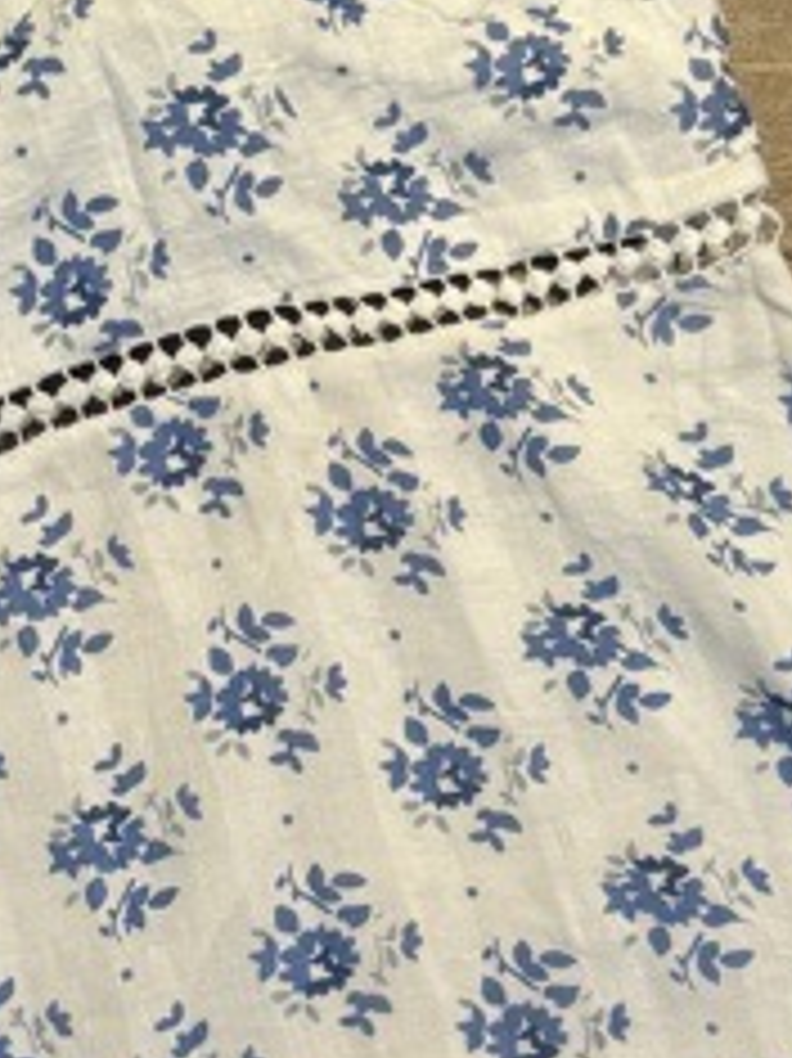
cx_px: 279
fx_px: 3114
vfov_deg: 19.3
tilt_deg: -81.0
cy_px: 554
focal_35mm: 102
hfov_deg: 14.5
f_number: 1.78
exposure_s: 1/50
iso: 200
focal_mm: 6.76
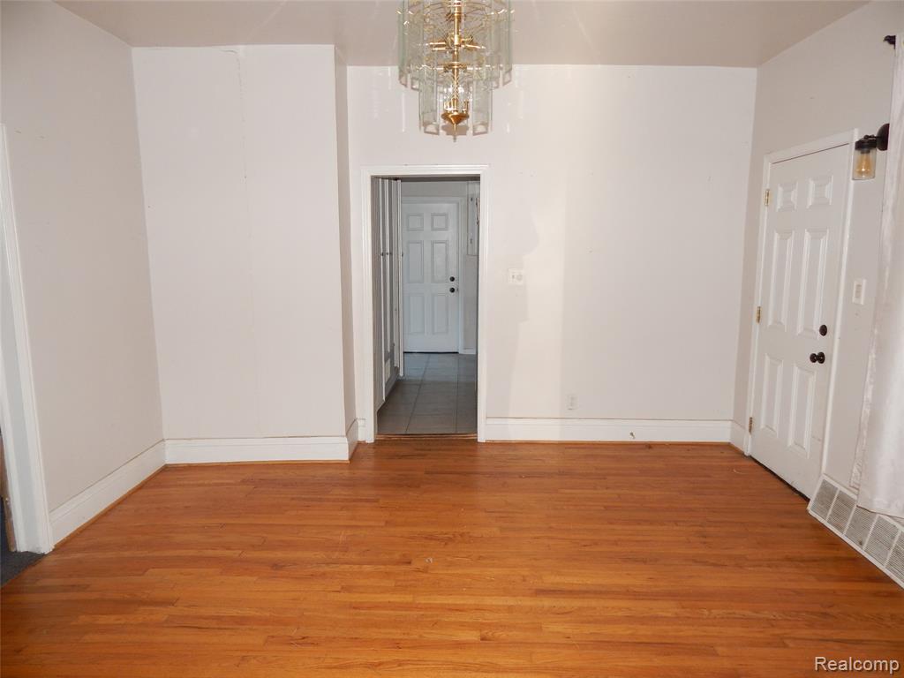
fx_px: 575
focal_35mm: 22
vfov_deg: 61.1
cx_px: 452
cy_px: 339
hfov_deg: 76.4
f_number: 3
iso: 200
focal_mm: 4
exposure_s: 1/30
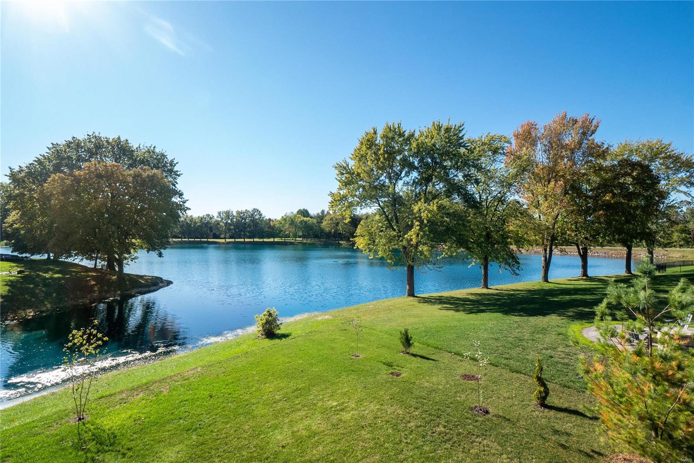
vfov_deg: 73.7
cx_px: 347
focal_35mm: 16
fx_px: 308
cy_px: 232
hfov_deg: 96.7
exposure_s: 1/500
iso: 400
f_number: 8
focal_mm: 8
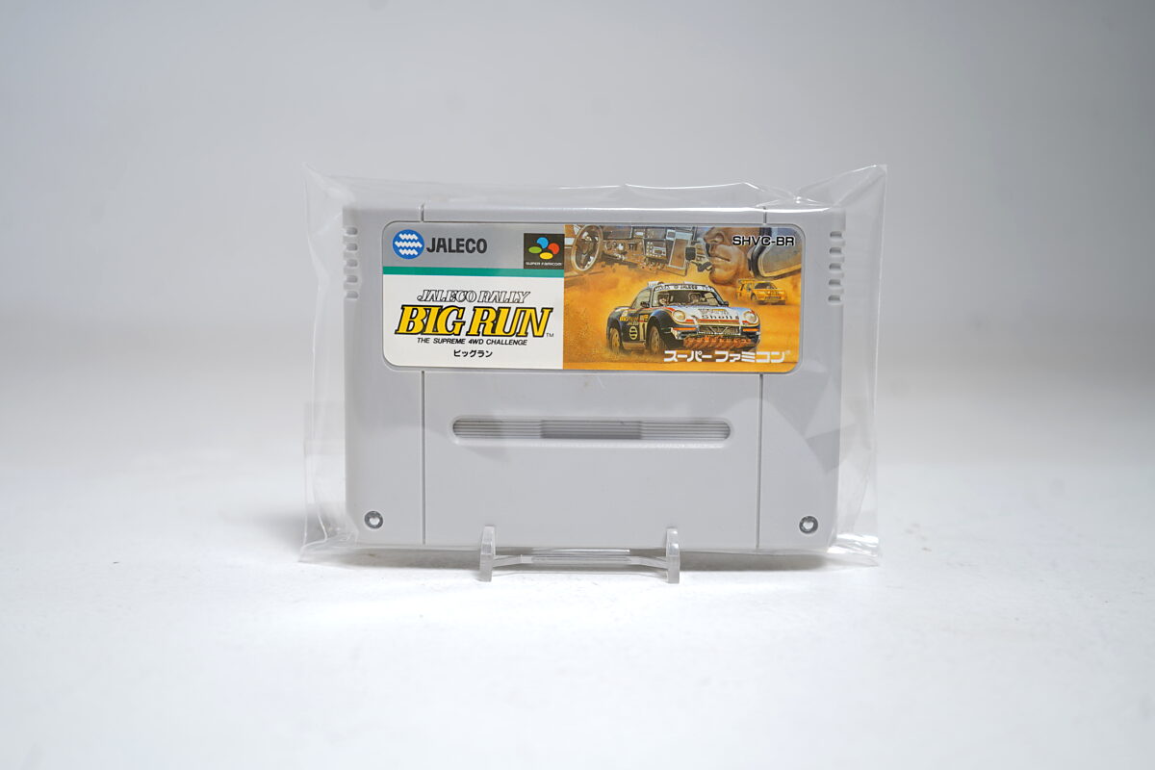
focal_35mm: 41
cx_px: 578
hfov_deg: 47.4
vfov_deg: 32.6
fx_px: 1315
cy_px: 385
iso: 64
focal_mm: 41
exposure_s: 1/5
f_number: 5
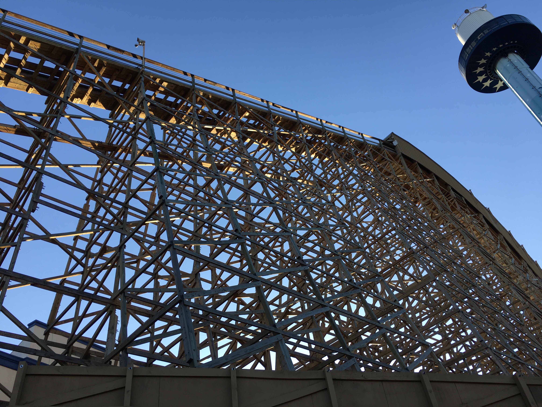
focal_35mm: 29
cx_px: 271
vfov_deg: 48.2
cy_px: 204
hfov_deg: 61.7
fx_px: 454
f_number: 2.2
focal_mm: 4.15
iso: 25
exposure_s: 1/409
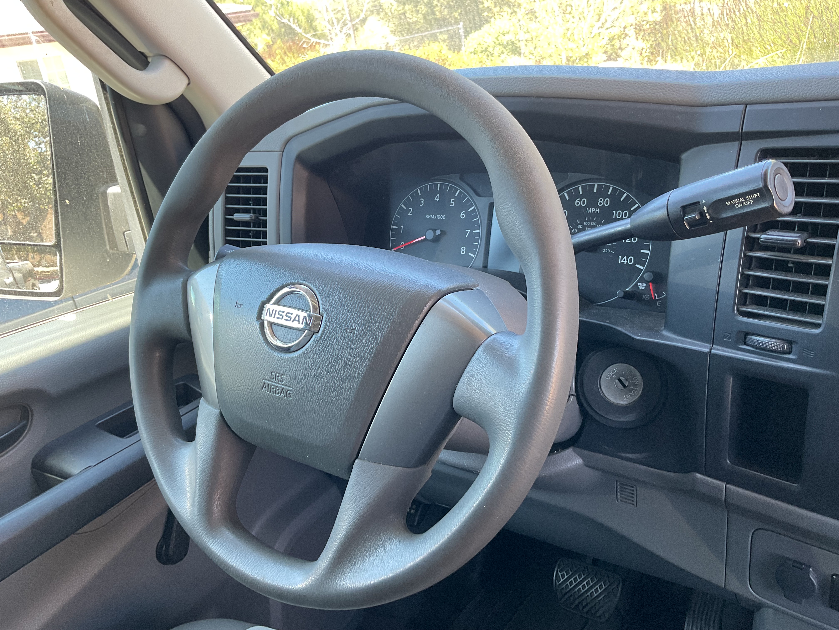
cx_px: 420
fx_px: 703
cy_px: 315
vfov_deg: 48.2
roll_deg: +9.5
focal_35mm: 29
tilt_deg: -19.9
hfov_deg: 61.7
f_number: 1.8
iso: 40
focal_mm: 3
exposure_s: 1/60
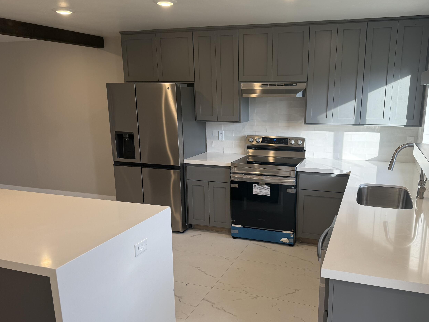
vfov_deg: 48.1
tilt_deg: -13.9
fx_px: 359
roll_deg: +0.0
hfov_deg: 61.3
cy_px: 179
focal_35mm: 29
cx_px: 252
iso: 100
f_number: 1.78
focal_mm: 6.76
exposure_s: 1/243
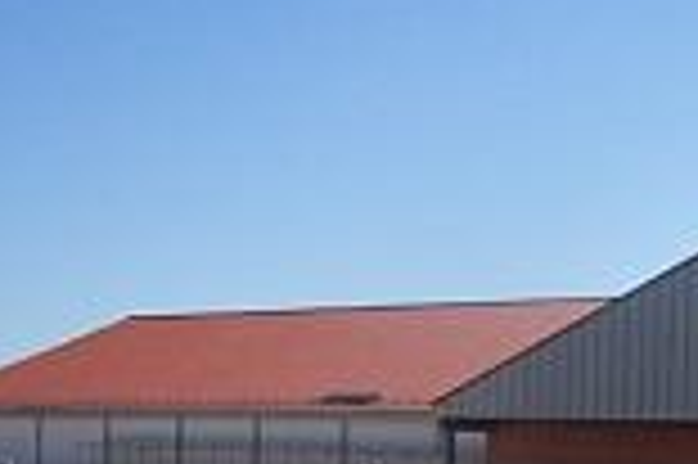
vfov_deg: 13.7
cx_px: 820
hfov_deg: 19.7
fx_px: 1898
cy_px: 500
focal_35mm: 98
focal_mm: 8
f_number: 4.8
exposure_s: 1/1000
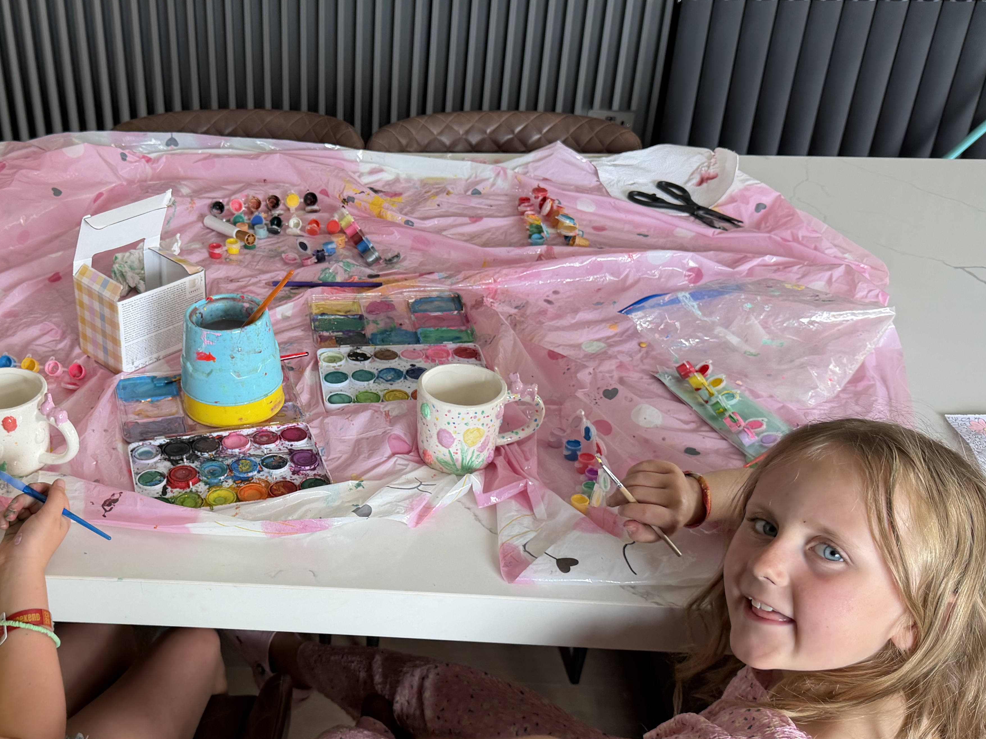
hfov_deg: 46.6
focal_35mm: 39
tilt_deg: -35.7
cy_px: 410
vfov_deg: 36.8
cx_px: 285
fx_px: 1111
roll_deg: +1.5
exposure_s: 1/100
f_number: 1.78
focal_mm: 6.76
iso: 125
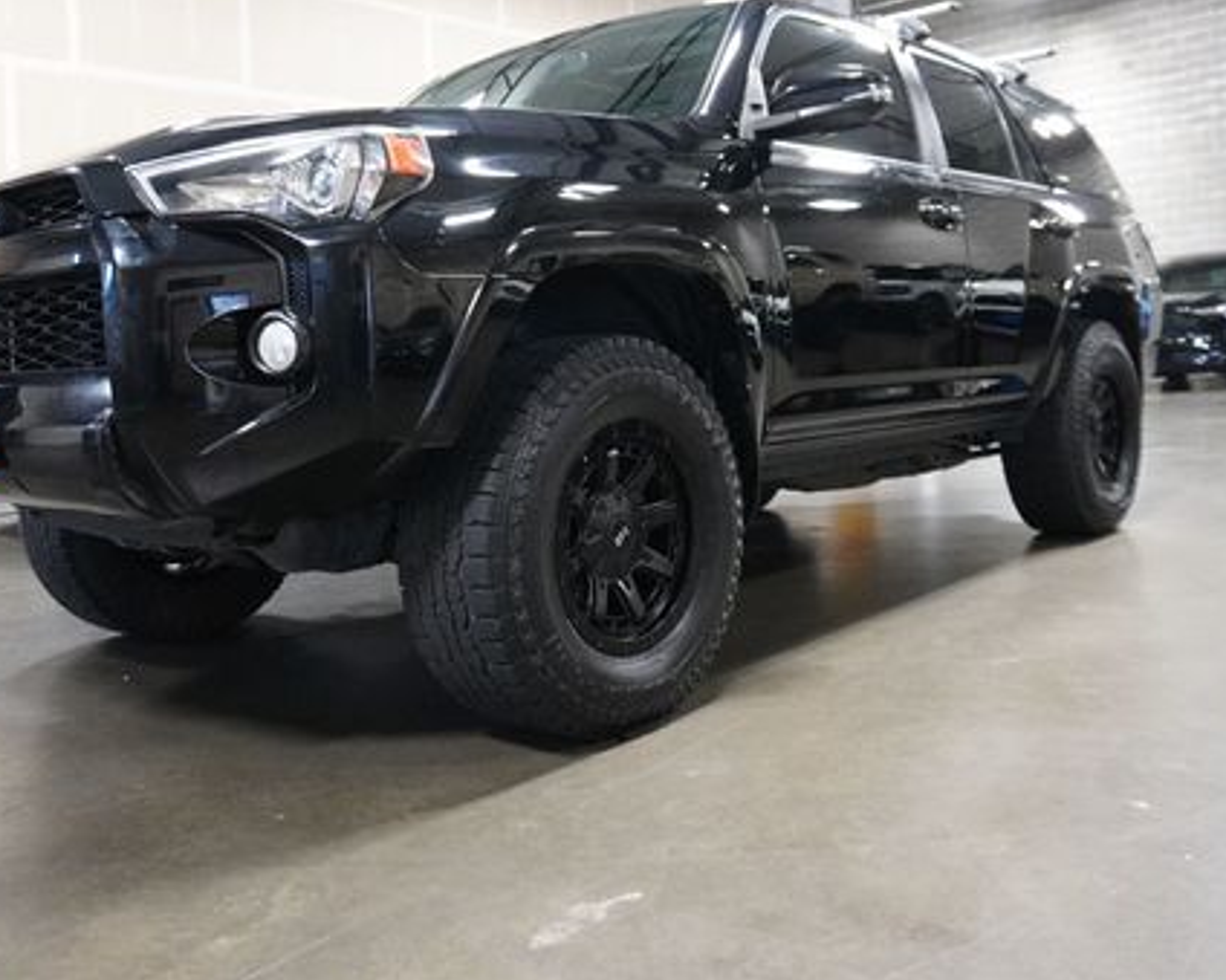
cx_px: 607
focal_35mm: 34
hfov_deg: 52.9
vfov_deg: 43.1
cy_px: 376
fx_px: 1233
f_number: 3.5
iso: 6400
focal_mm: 16
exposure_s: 1/160
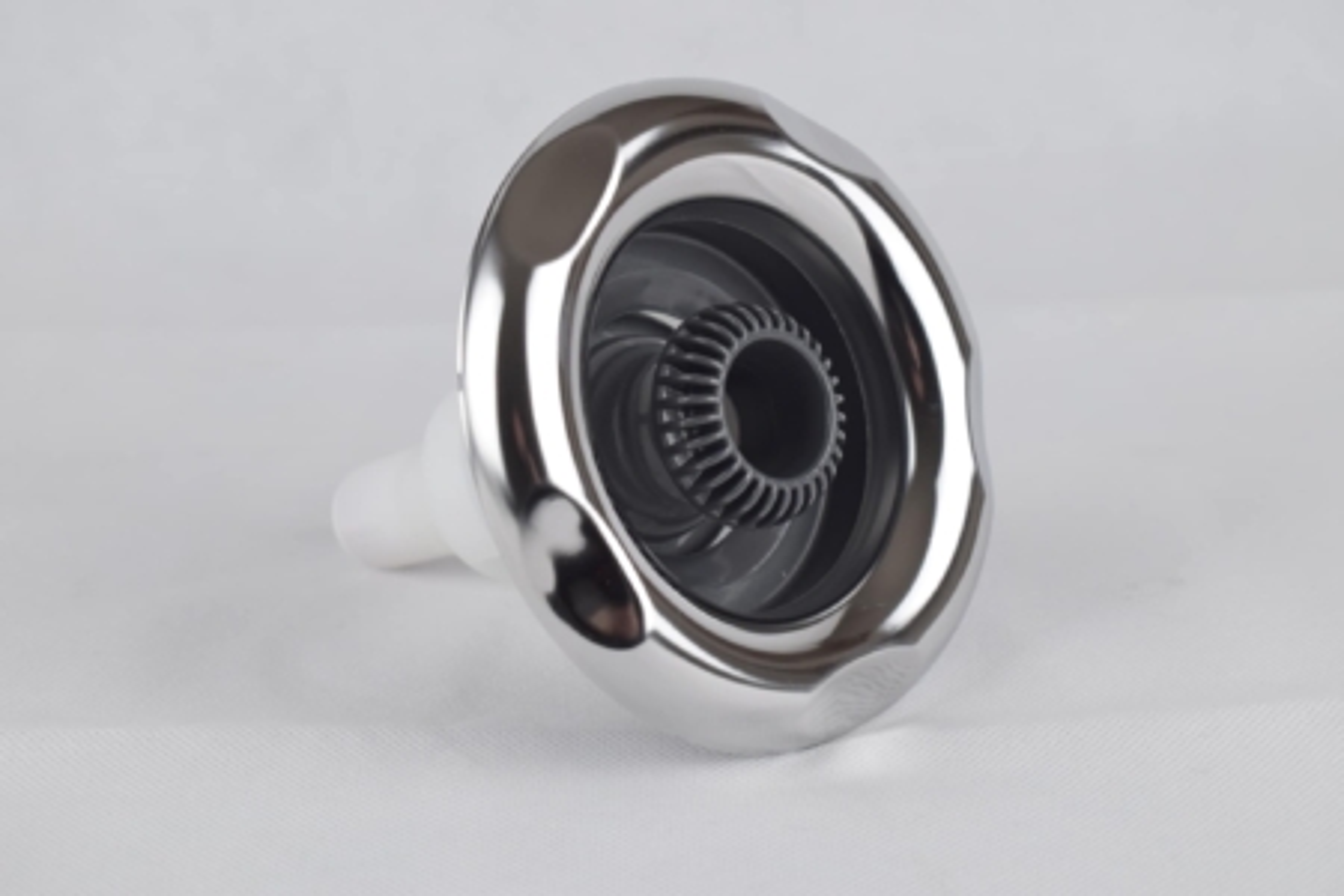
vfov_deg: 19.7
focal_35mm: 69
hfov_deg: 29.2
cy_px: 448
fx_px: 2576
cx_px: 672
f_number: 7.1
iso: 640
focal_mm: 46
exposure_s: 1/125
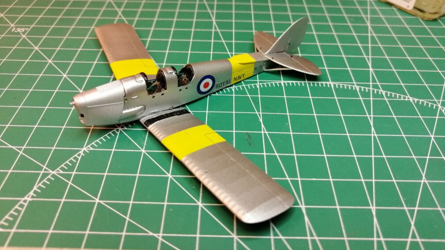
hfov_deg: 64.3
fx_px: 354
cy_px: 104
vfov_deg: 38.8
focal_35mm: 30
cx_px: 226
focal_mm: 3.95
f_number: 1.8
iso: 160
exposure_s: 1/50
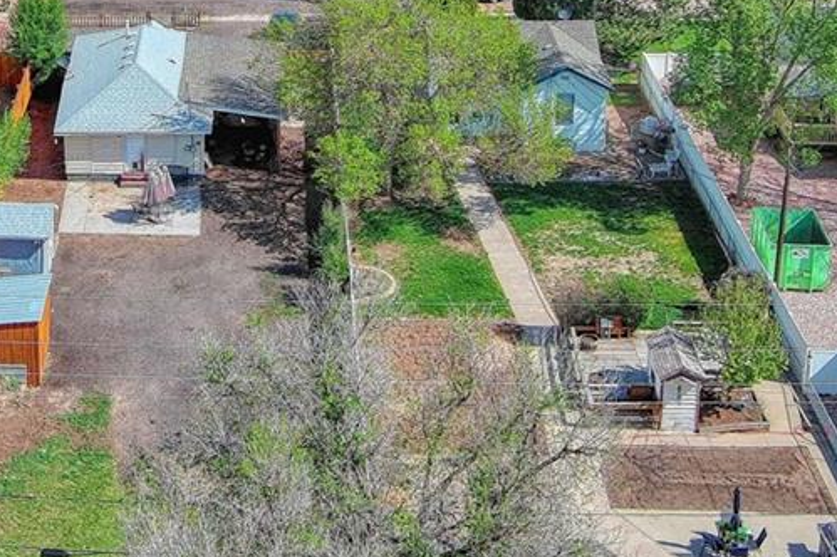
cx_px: 179
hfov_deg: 21.7
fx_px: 2161
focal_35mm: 93
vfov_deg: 14.3
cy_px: -96
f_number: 2.8
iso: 101
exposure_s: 1/1534
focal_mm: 10.6
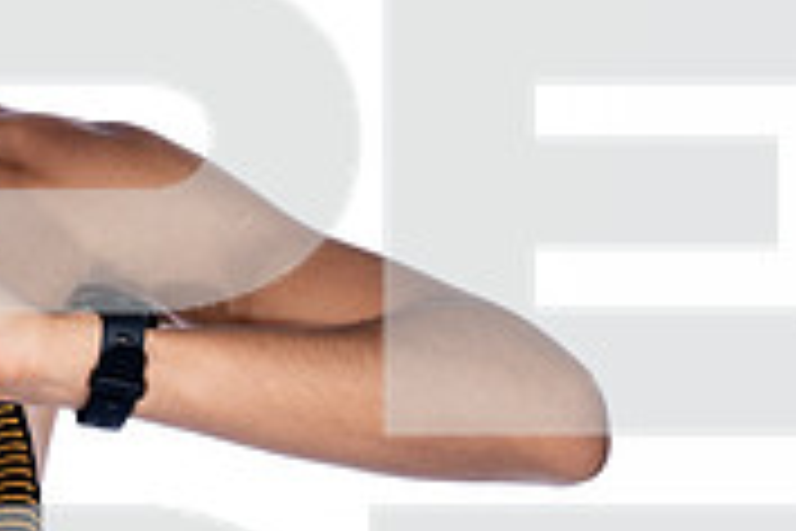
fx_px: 5063
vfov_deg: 6.0
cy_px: 200
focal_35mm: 229
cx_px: -243
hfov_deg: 8.8
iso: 100
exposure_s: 1/250
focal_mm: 70
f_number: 5.6
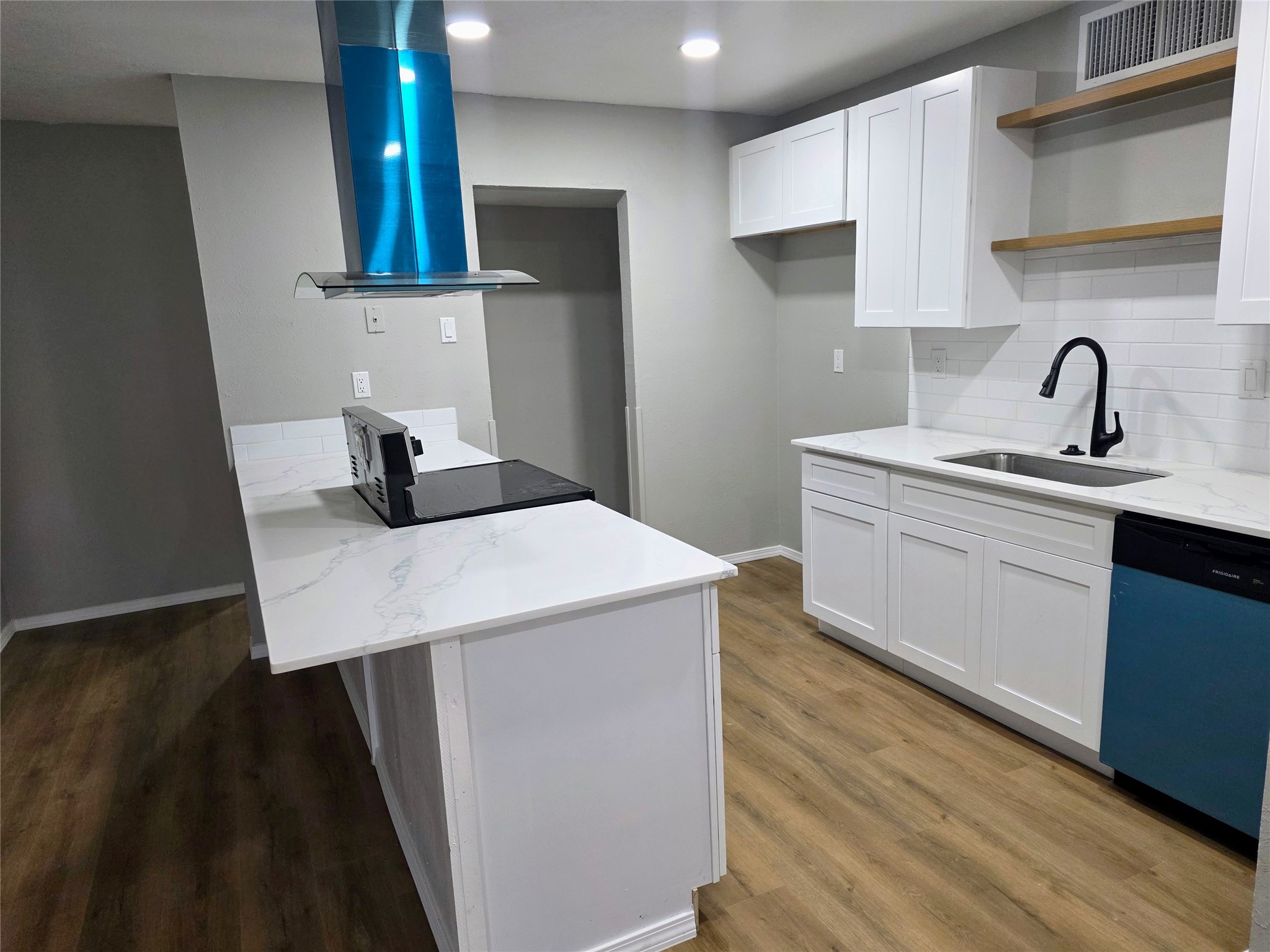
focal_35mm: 23
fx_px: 844
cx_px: 635
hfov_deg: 73.9
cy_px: 476
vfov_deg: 58.9
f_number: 1.7
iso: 250
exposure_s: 1/120
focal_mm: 6.25
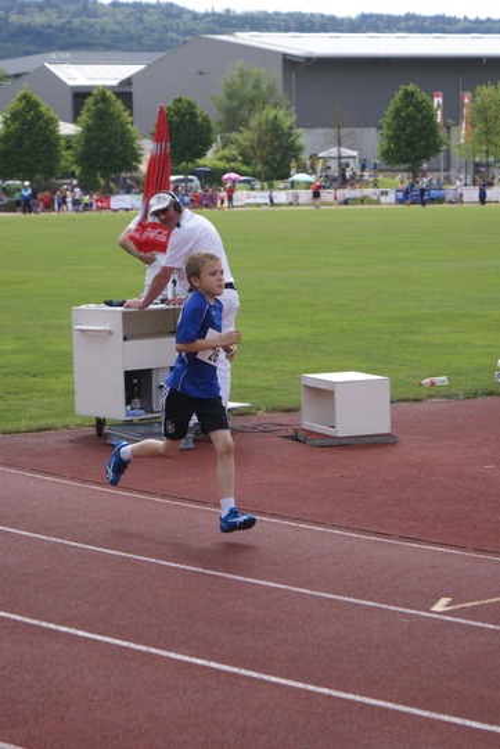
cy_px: 374
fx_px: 2183
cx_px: 250
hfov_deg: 13.1
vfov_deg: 19.4
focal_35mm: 105
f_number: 6.3
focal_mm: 70
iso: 100
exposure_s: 1/320
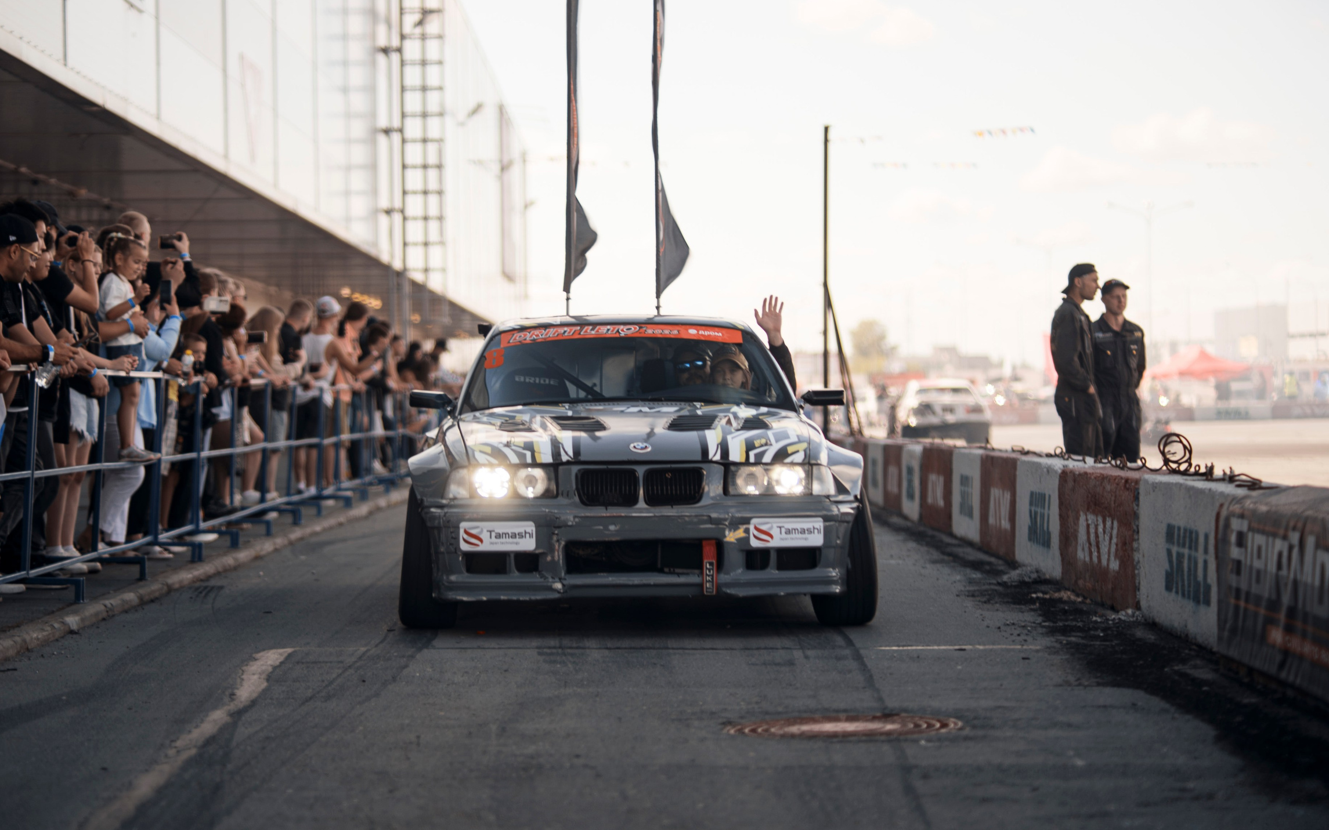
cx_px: 609
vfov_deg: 13.3
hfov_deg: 21.2
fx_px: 3549
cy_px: 414
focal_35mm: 98
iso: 100
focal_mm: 85
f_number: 1.8
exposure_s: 1/125
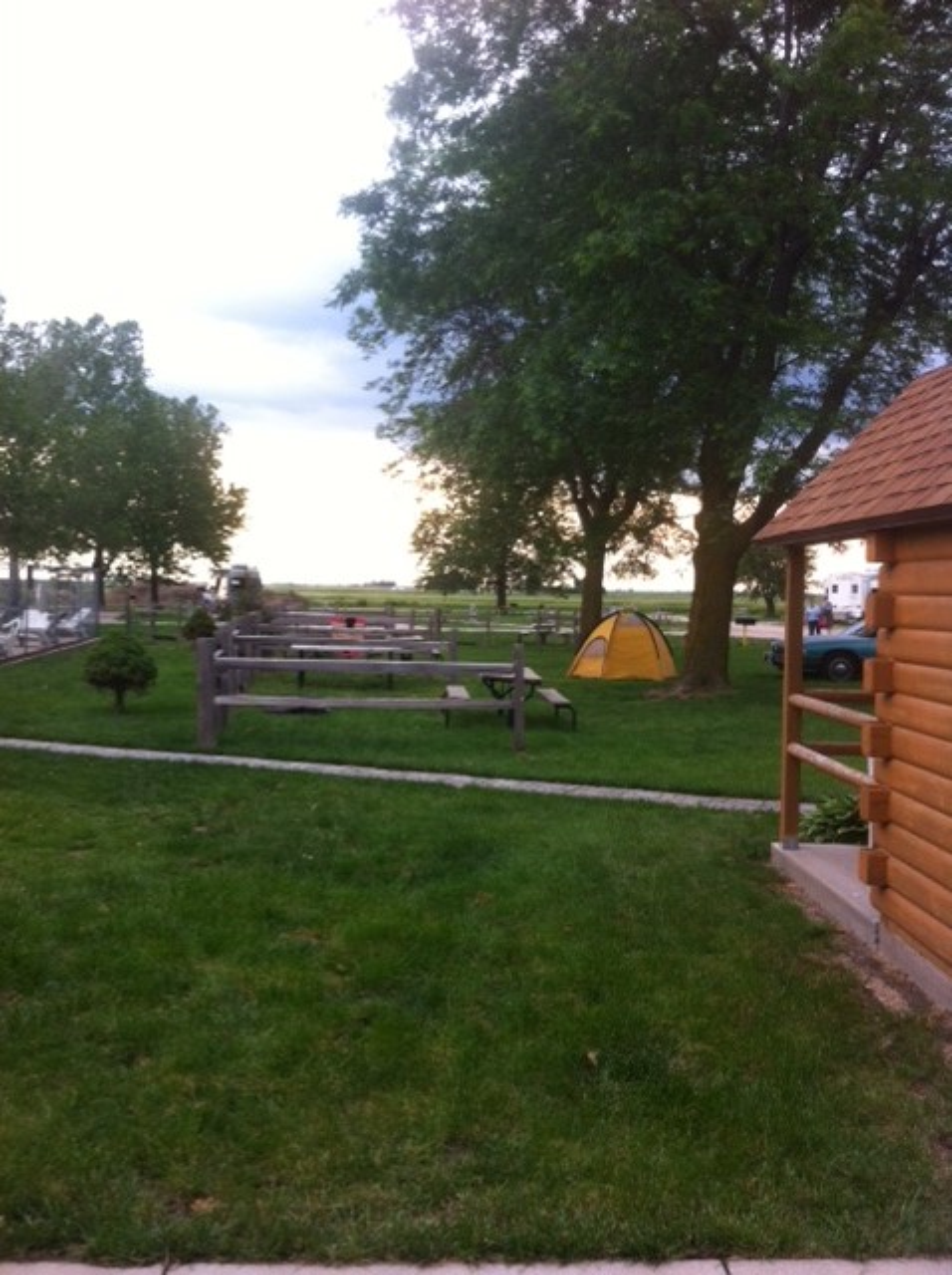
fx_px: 1287
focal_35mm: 35
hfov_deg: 40.6
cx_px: 476
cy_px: 638
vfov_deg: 52.7
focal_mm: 3.85
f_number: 2.8
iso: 100
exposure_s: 1/30
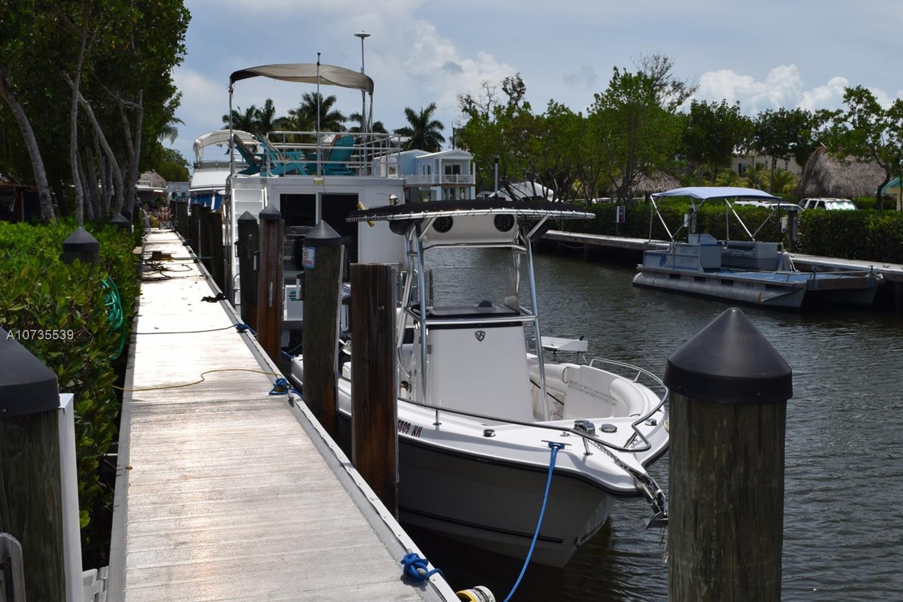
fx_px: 1118
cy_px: 336
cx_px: 505
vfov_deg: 30.1
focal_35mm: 45
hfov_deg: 43.9
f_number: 18
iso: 100
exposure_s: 1/200
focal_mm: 25
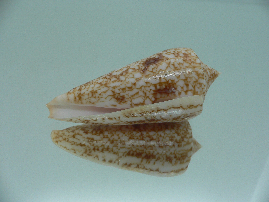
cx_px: 134
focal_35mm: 36
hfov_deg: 51.4
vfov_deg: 39.7
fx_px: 280
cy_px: 100
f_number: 2.8
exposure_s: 1/60
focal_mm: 4.6
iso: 80
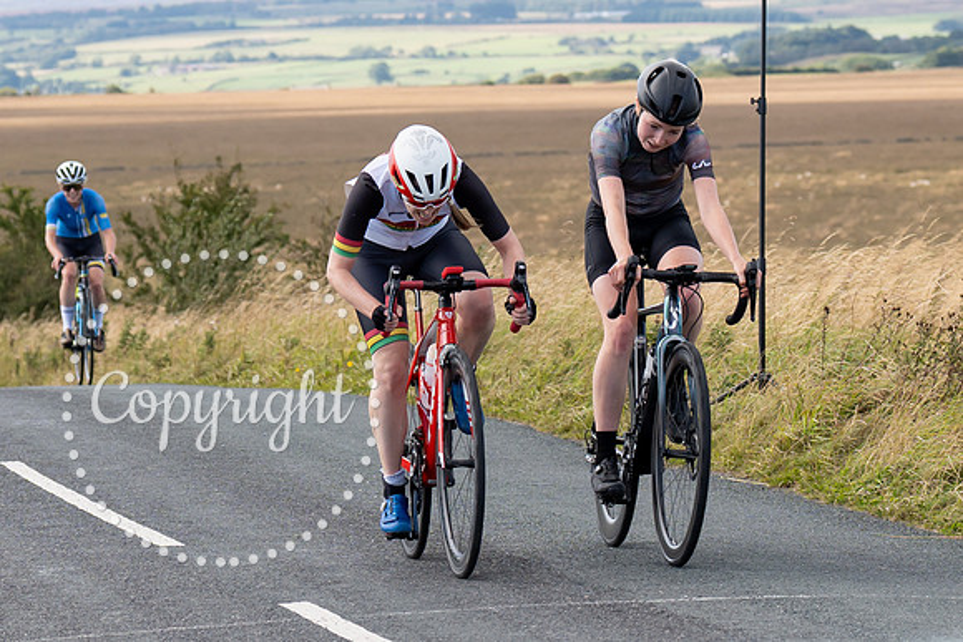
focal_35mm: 206
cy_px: 26
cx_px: 604
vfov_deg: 6.7
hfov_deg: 10.0
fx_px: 5514
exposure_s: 1/800
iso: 100
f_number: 4
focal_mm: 70
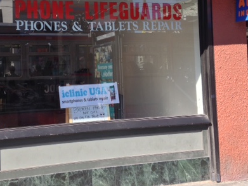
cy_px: 62
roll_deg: +2.3
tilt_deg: -0.4
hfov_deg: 35.0
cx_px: 69
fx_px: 387
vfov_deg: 26.9
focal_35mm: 54
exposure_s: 1/324
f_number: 2.4
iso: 50
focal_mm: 4.12
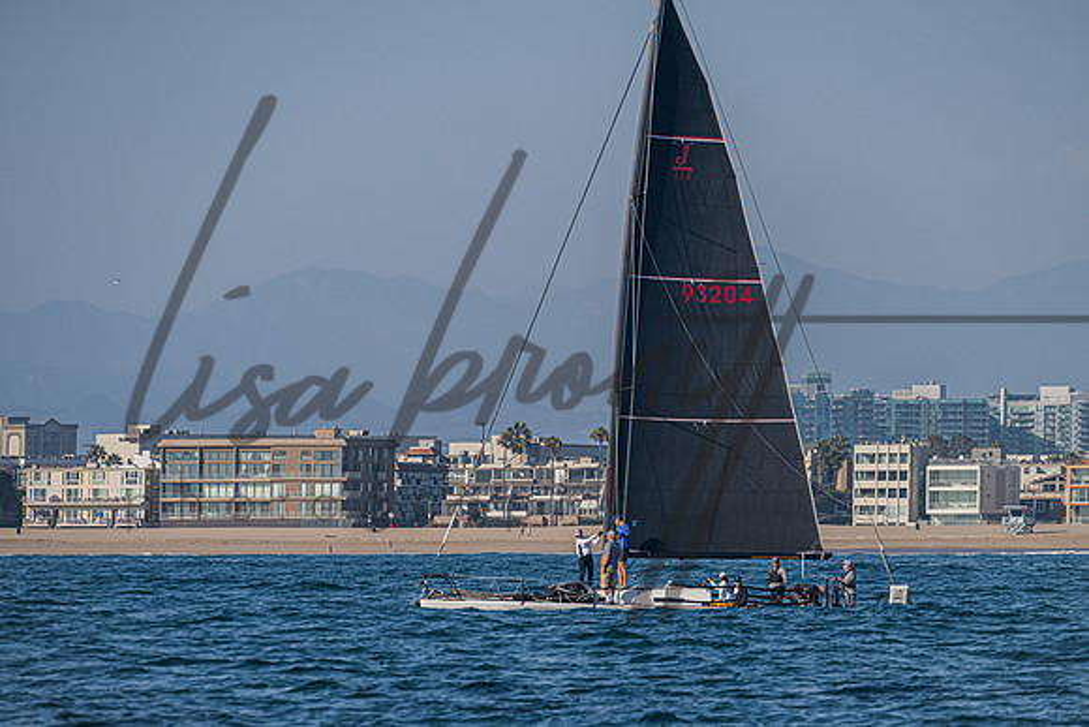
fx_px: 8184
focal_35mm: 270
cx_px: 584
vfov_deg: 5.1
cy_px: 490
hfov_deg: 7.6
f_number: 6.3
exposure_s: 1/1250
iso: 400
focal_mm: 200
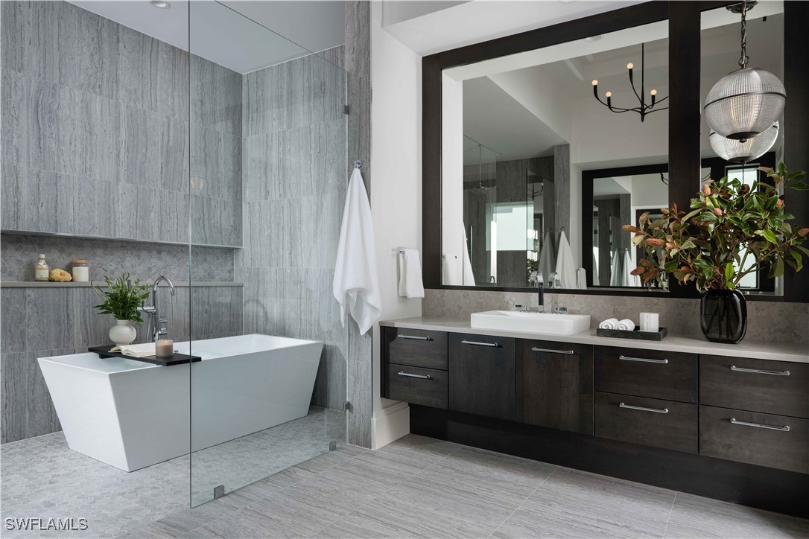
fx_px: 494
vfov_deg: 57.2
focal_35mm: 22
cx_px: 404
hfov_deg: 78.6
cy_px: 270
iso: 100
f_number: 8
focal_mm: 22
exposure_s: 1/100
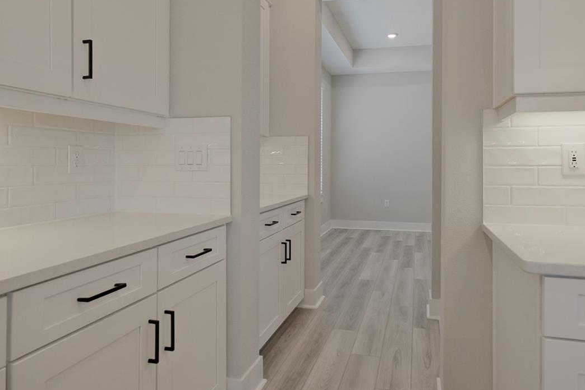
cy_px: 166
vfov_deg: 54.9
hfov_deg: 75.9
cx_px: 323
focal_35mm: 23
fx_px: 374
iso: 640
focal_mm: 9.9
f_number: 4
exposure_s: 1/250
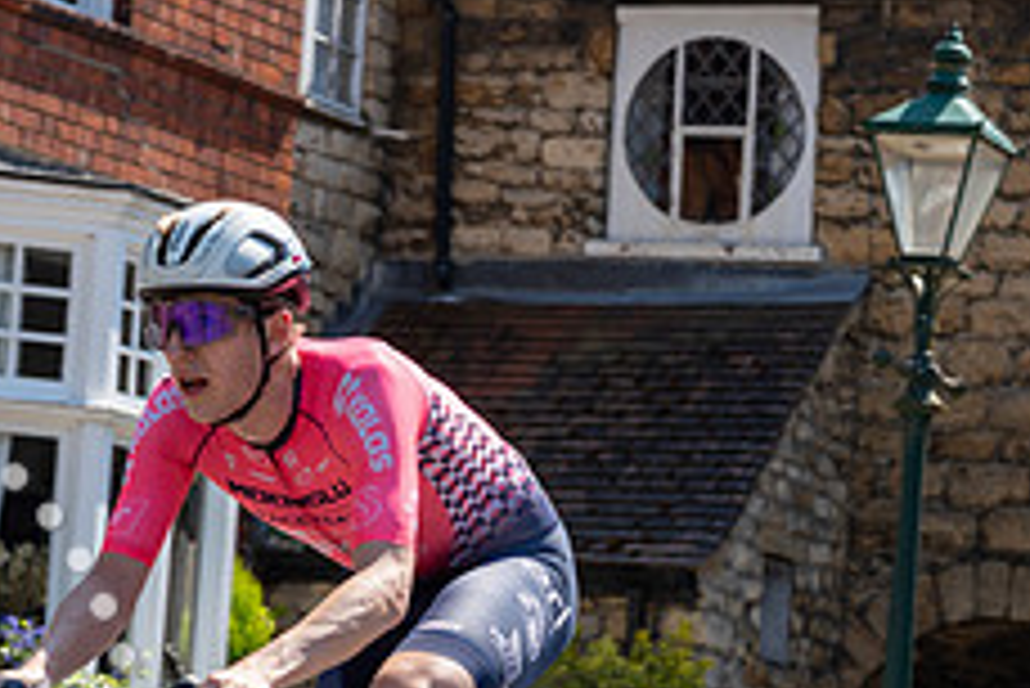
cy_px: 537
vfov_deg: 7.2
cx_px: 427
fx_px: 5439
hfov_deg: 10.8
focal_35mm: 190
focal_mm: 75
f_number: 5
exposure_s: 1/800
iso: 160
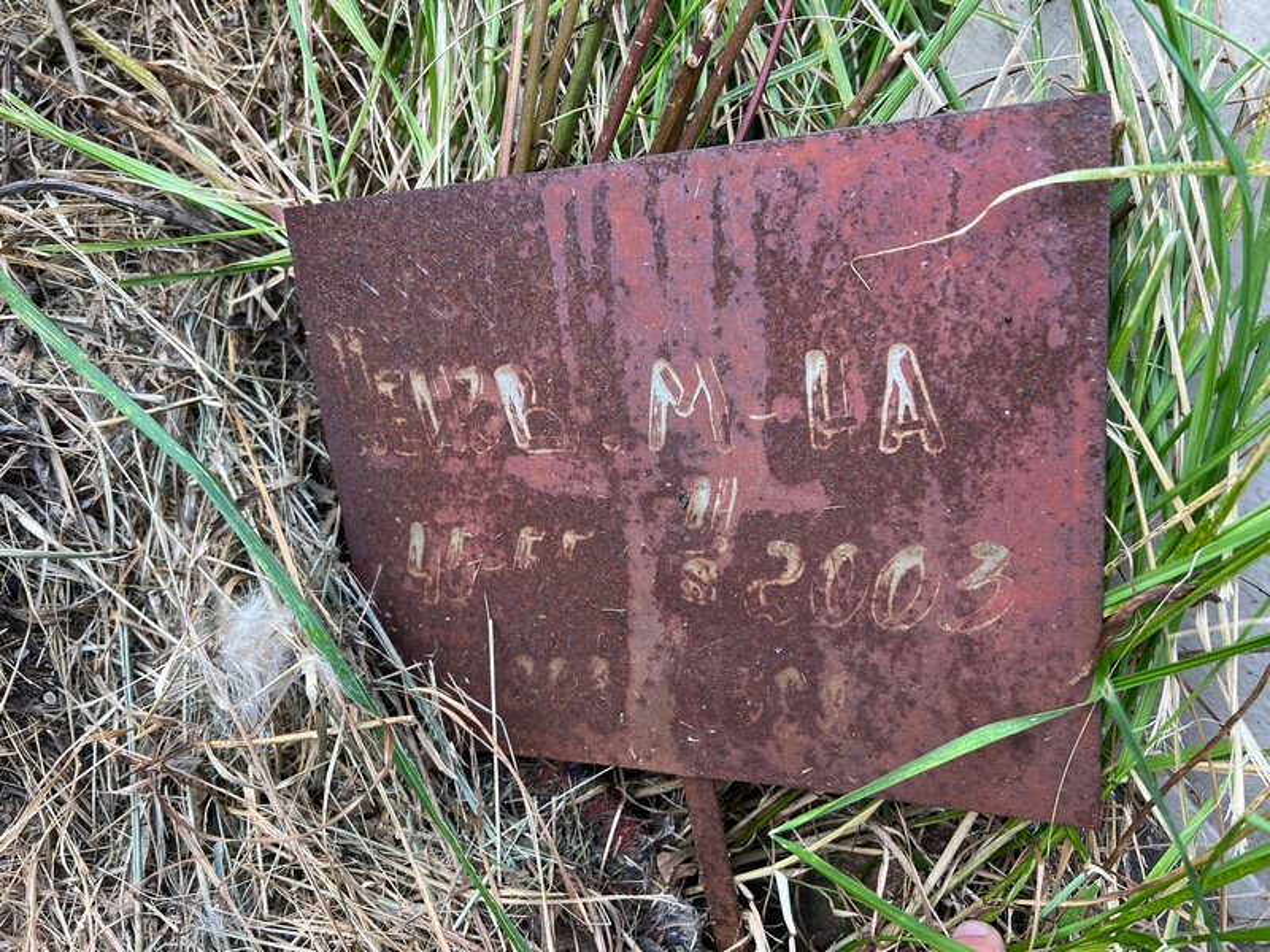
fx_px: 954
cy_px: 476
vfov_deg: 53.1
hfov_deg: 67.3
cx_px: 635
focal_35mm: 26
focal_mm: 5.7
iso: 40
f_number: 1.5
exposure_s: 1/274
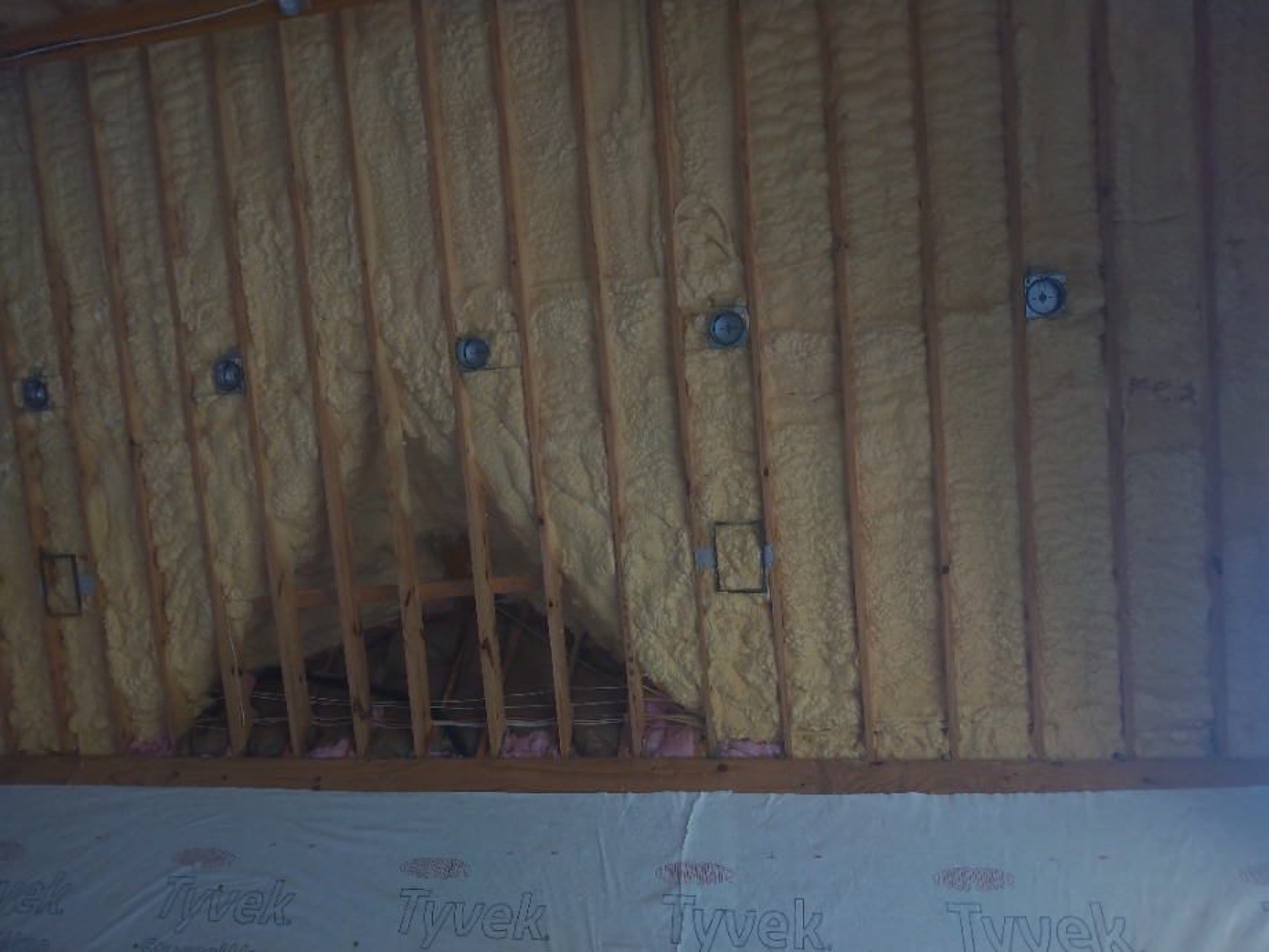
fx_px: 733
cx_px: 634
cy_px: 476
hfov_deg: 81.7
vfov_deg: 66.0
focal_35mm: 20
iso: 100
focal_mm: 3.54
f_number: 2
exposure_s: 1/165
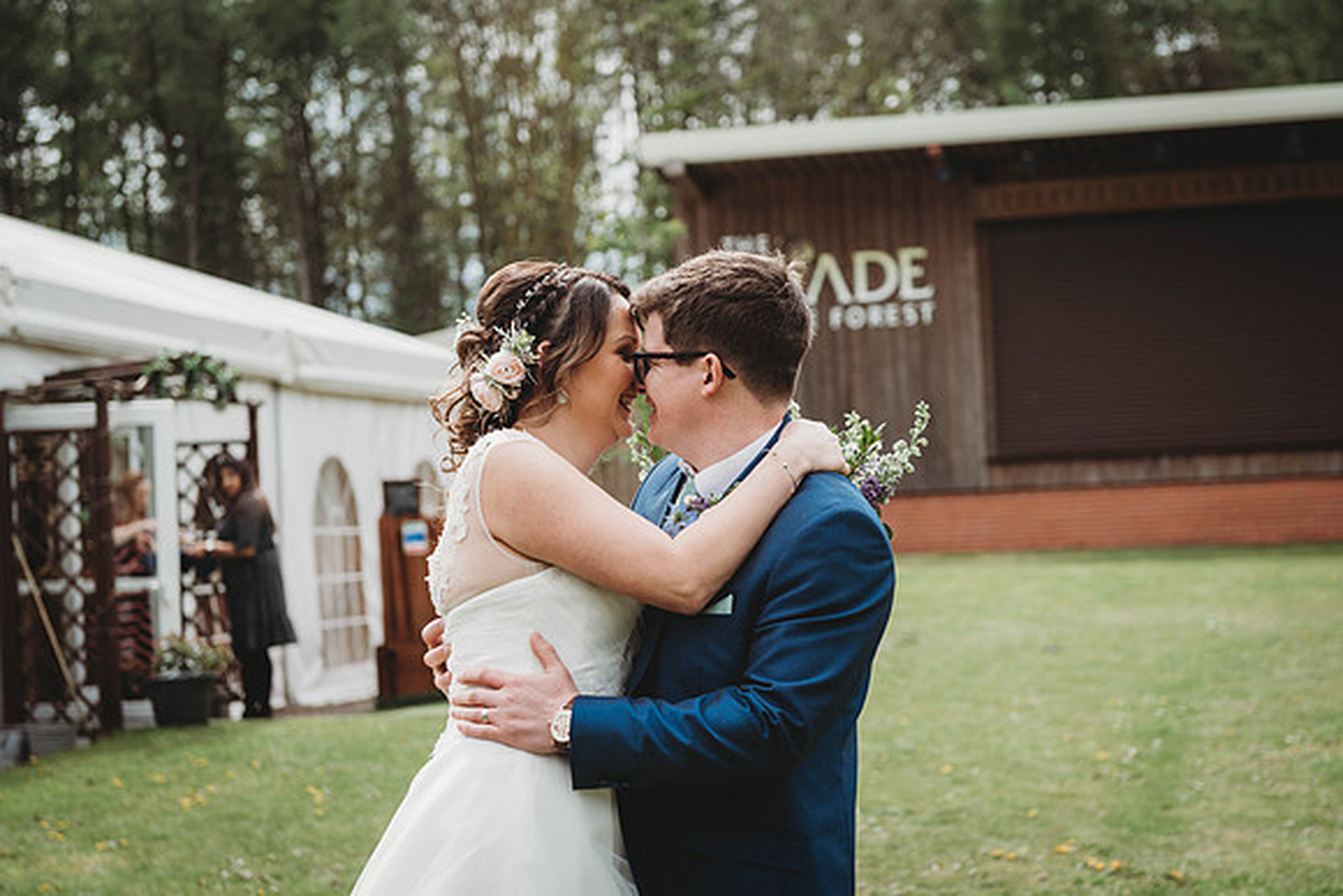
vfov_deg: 19.5
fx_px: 2612
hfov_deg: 28.8
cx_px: 672
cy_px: 448
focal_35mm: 70
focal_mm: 70
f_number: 4.5
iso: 200
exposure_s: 1/1000
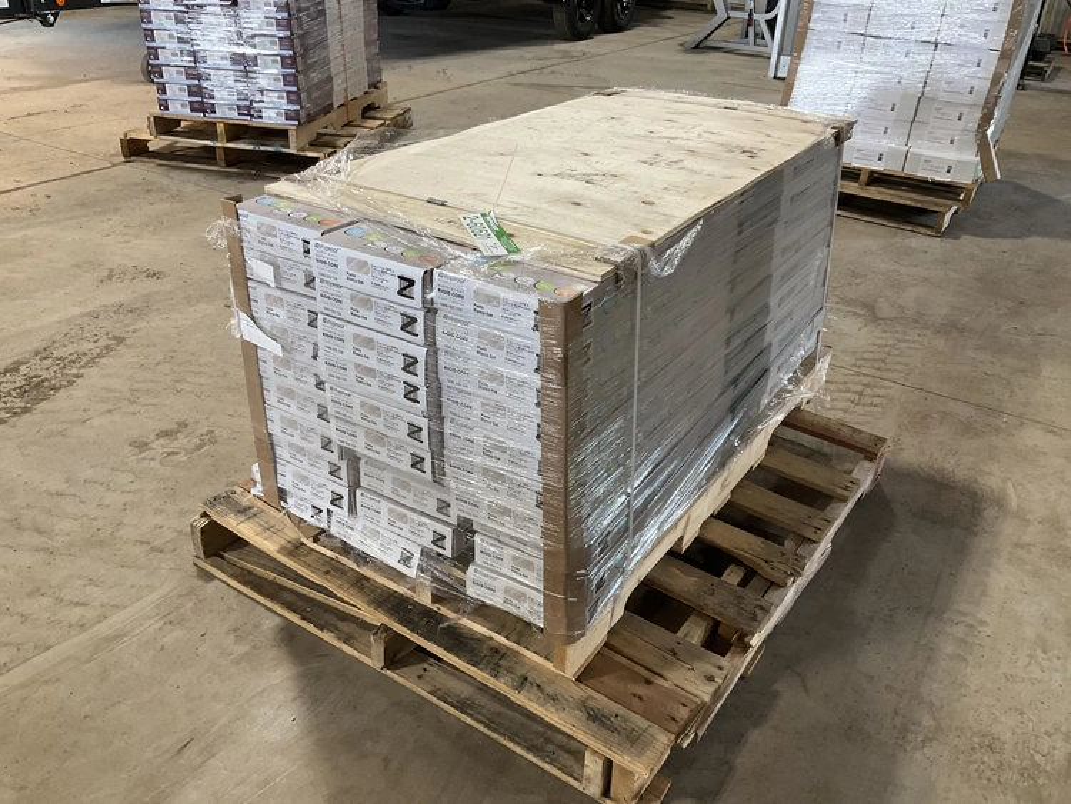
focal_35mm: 29
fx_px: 898
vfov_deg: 48.3
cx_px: 536
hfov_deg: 61.6
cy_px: 402
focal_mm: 3
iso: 64
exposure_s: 1/60
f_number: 1.8
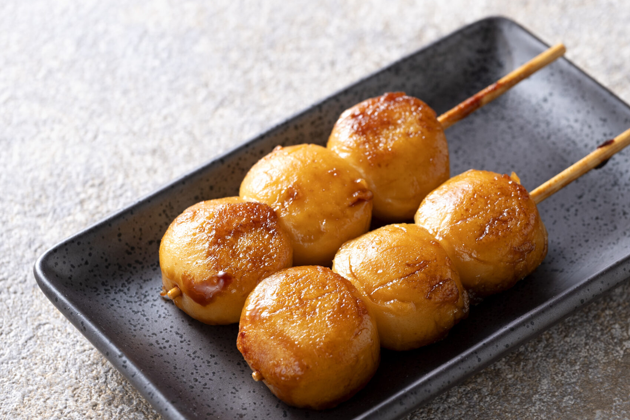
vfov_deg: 8.7
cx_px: 377
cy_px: 235
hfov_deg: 13.1
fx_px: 2748
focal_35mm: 157
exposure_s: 1/200
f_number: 8
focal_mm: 104
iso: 200
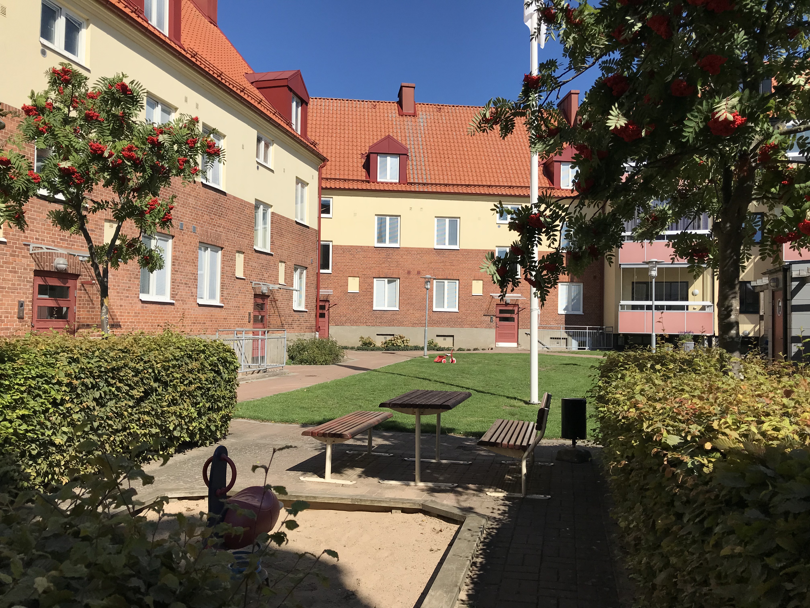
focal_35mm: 28
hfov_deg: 63.4
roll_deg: -1.3
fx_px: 655
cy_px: 304
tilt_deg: +2.5
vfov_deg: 49.7
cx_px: 405
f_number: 1.8
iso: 20
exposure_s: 1/3195
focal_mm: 3.99
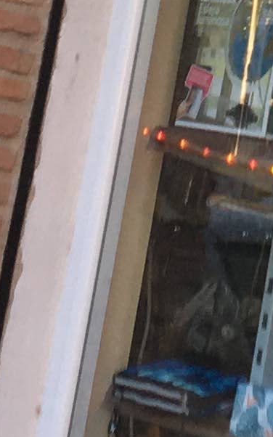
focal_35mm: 206
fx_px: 2453
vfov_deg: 9.8
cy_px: -263
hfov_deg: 6.3
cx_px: 415
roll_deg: -8.4
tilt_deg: +12.1
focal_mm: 4.15
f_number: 2.2
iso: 32
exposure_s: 1/100
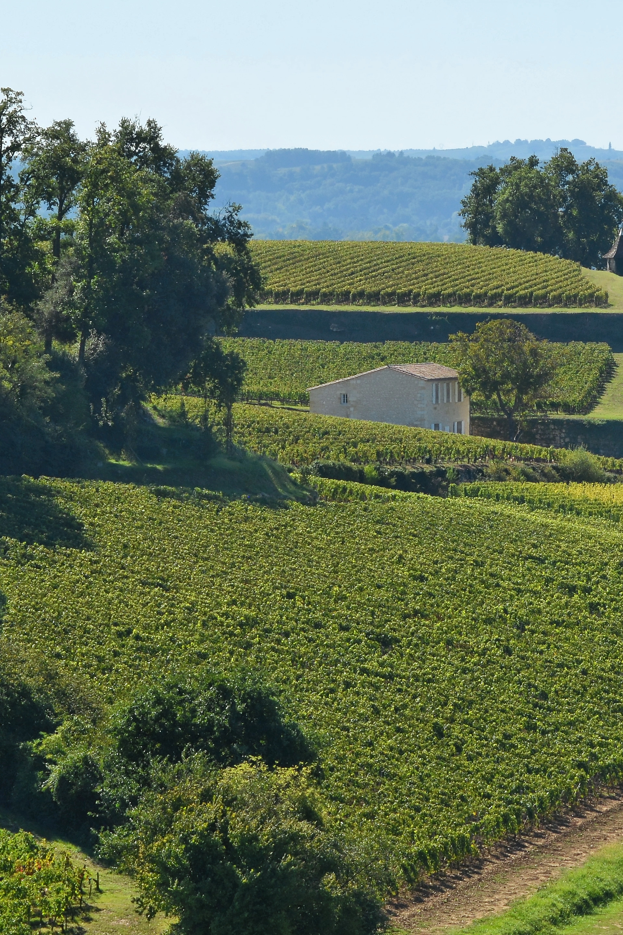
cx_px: 617
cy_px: 478
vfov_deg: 7.2
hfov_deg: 4.8
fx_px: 7424
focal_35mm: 286
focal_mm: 112
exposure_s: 1/400
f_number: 11
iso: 200
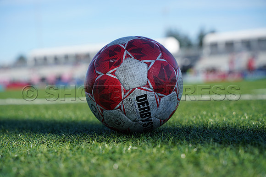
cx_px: 133
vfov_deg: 19.5
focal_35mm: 70
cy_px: 88
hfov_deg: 28.8
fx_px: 517
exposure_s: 1/1250
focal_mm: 70
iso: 160
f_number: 4
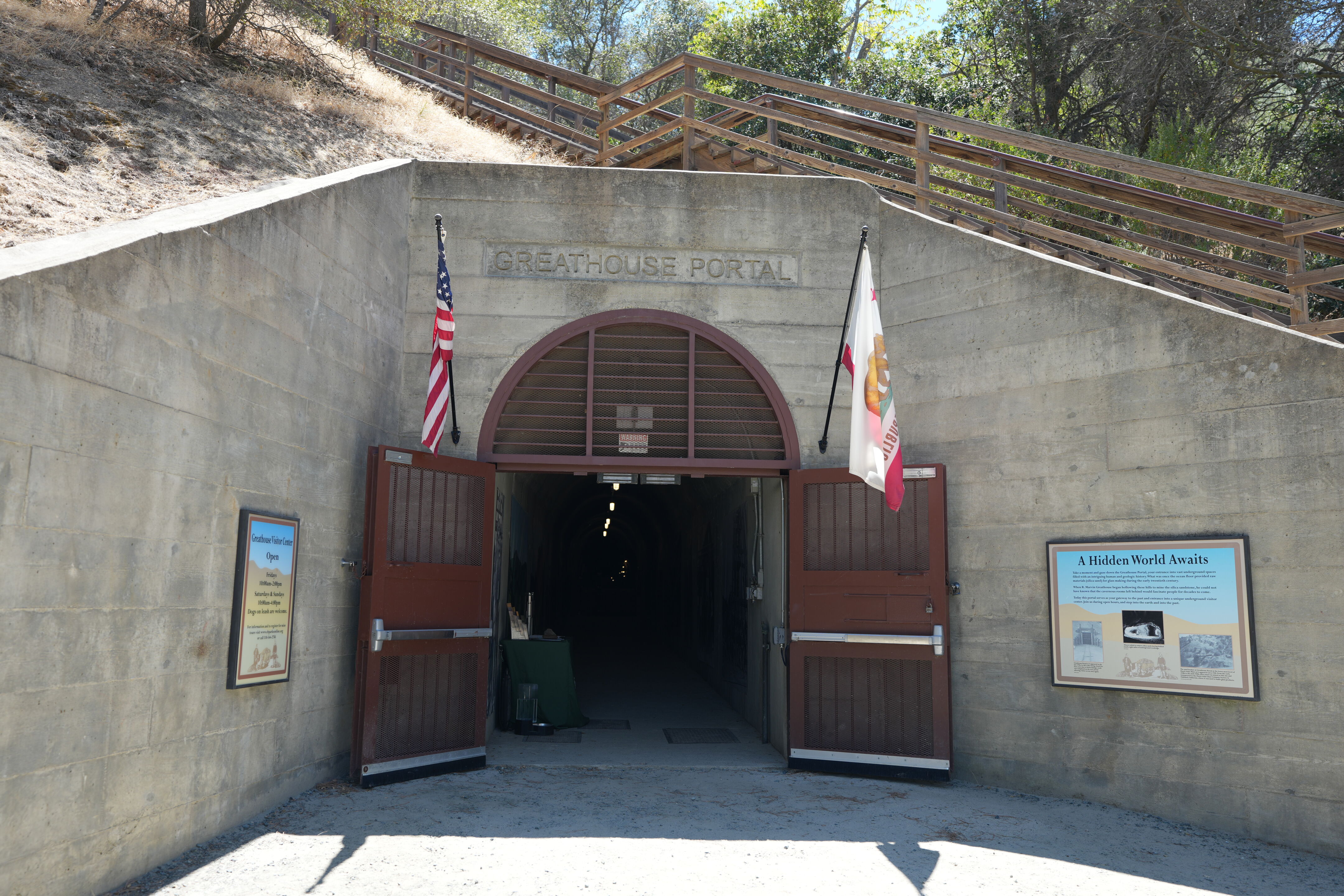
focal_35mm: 31
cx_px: 672
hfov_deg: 60.3
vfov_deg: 42.3
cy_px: 448
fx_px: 1157
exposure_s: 1/500
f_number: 2.8
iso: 100
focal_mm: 31
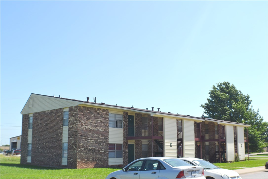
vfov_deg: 25.8
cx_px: 134
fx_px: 391
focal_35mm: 52
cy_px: 90
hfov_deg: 37.9
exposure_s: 1/250
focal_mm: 35
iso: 100
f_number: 8
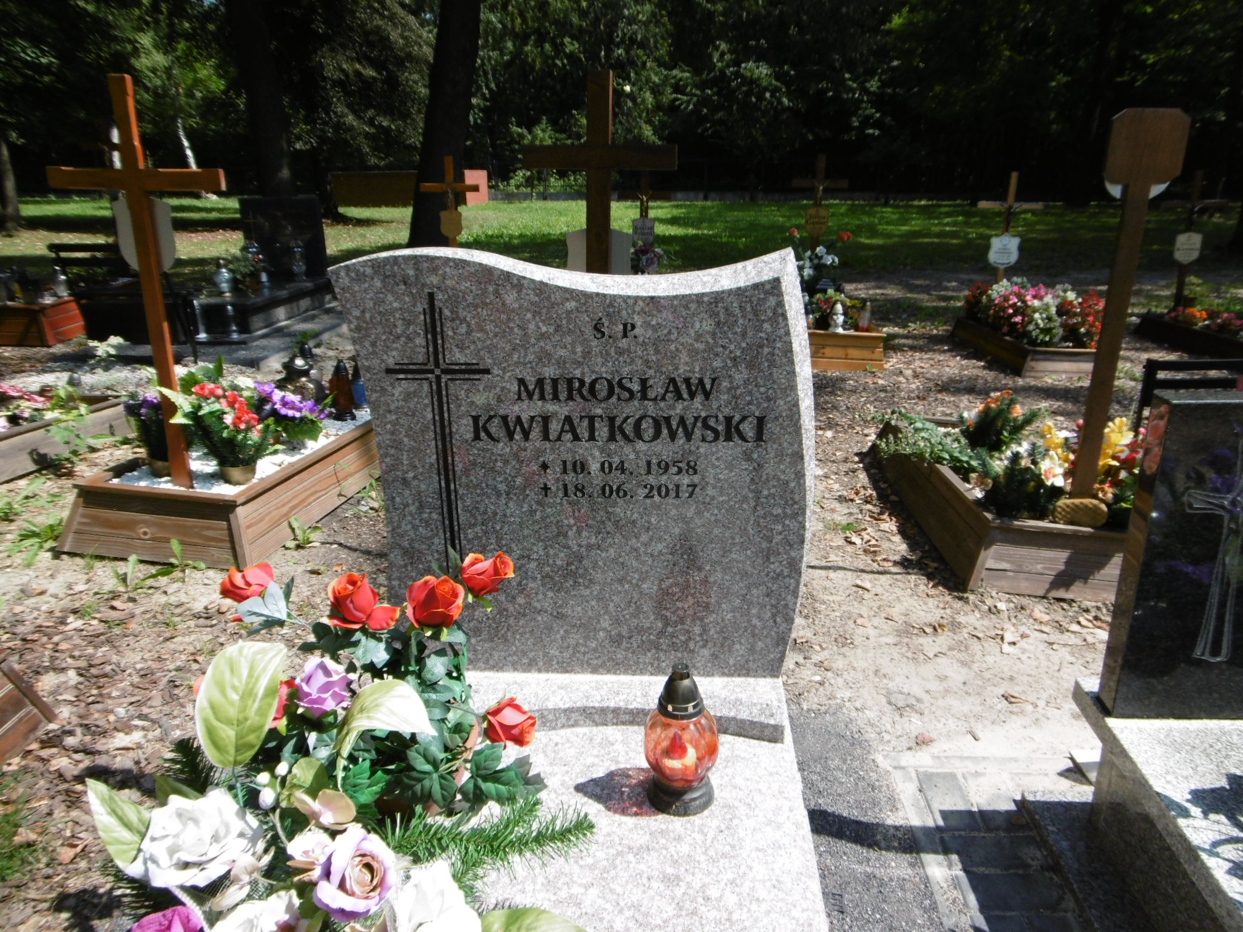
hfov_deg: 71.6
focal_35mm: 24
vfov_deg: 56.8
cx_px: 622
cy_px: 466
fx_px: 862
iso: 100
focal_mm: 4.3
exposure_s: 1/640
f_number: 3.1
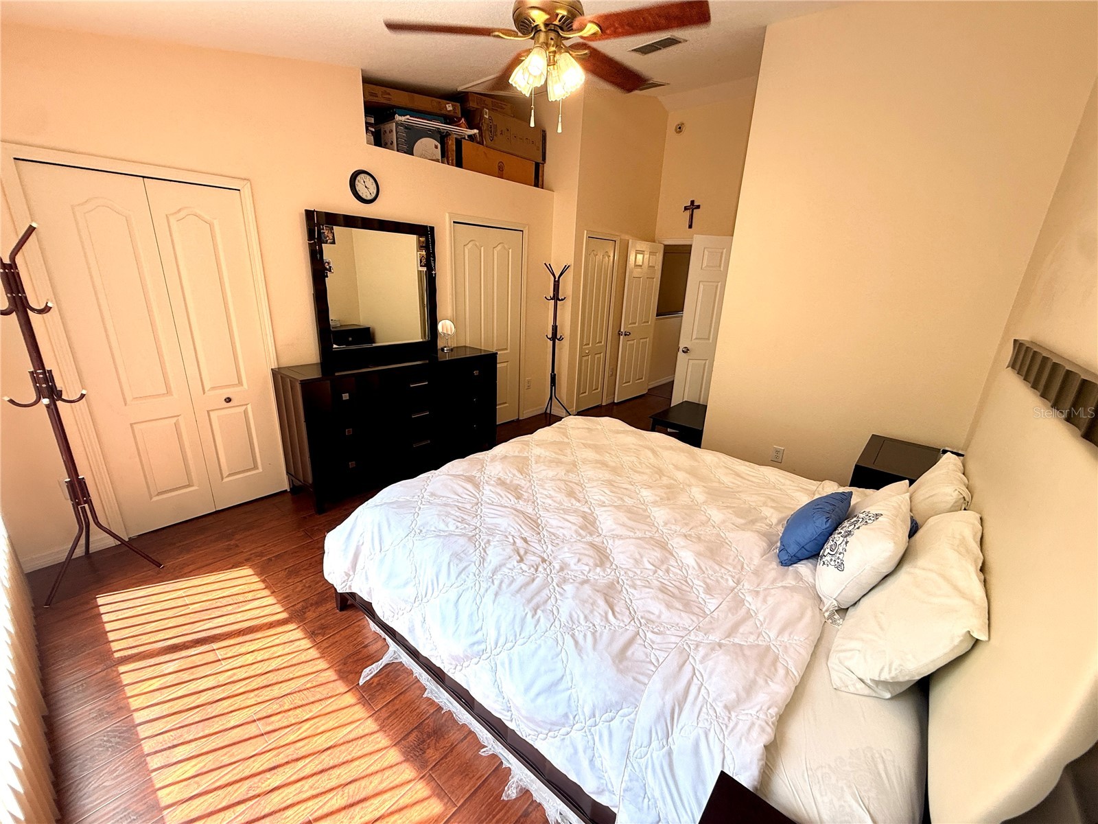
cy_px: 412
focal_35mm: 14
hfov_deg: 102.1
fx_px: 444
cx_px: 549
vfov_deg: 85.7
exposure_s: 1/120
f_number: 2.2
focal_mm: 2.22
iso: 64
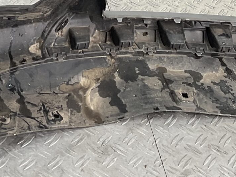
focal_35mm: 105
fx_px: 716
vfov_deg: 13.2
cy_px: -96
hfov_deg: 18.7
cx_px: 127
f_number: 1.8
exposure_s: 1/120
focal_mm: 3
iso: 32
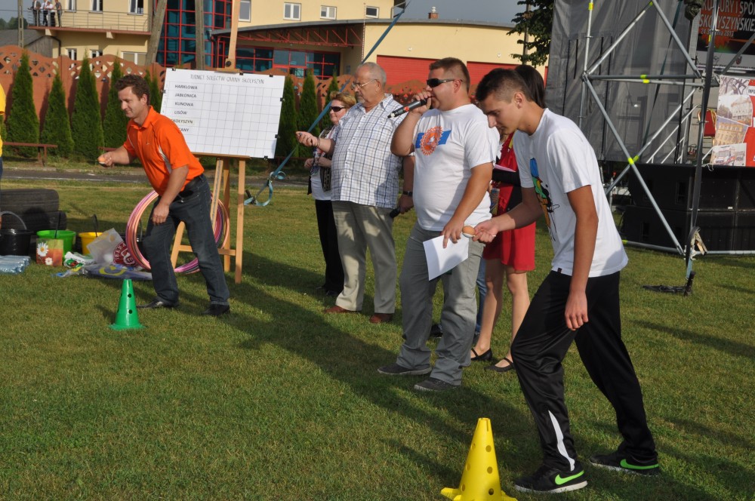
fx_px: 1257
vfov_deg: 22.6
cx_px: 378
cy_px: 250
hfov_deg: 33.4
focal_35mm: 60
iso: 200
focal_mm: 40
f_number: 16
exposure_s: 1/200
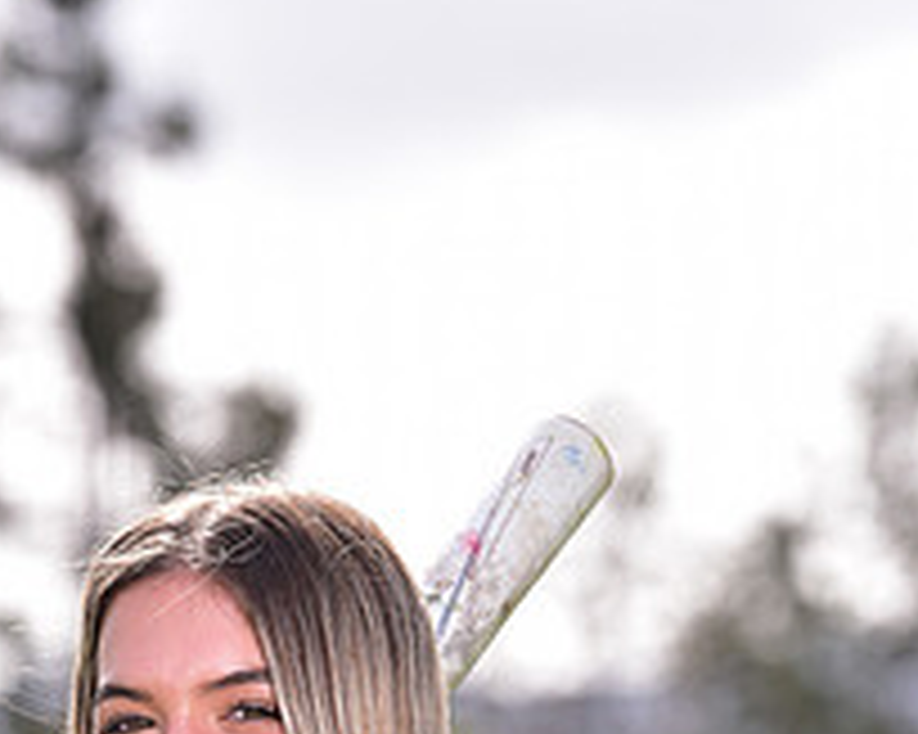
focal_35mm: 481
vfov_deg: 3.2
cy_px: 1058
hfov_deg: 4.0
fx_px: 13062
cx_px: 376
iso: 100
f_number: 5.6
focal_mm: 180
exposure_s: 1/250
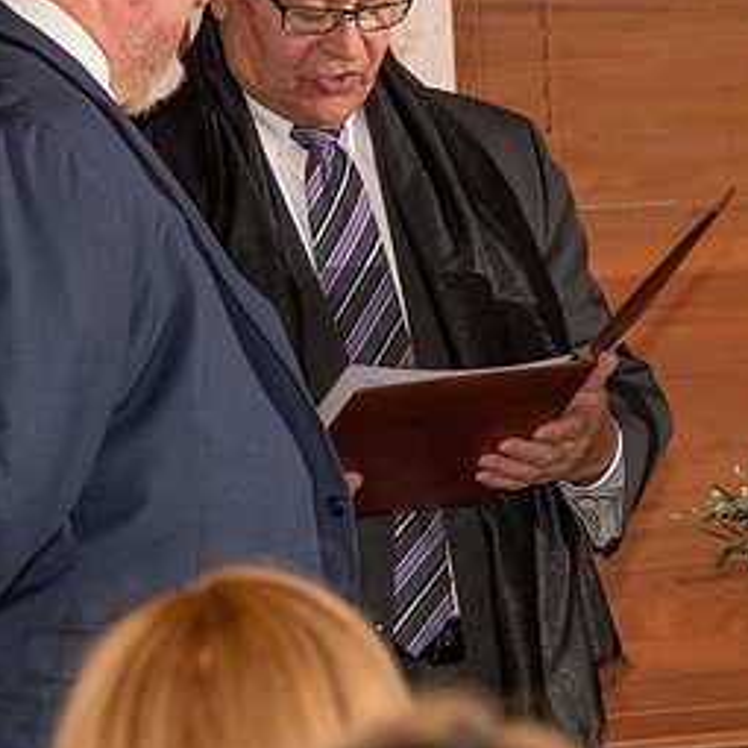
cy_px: 251
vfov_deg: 4.5
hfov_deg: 4.5
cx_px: 557
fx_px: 9461
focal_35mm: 387
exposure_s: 1/160
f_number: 9
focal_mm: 200
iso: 1000
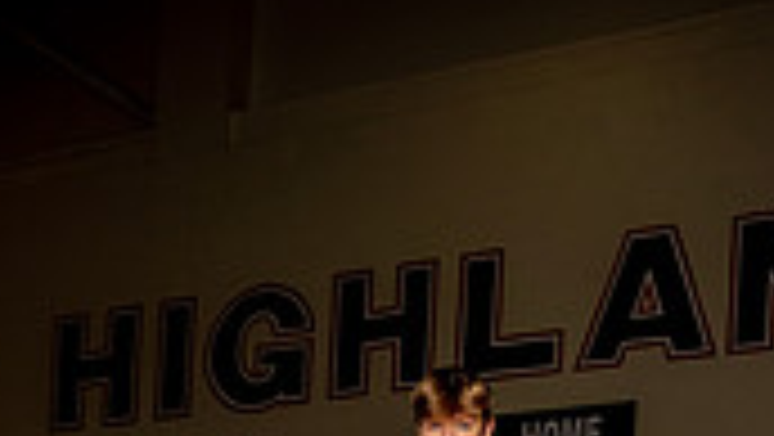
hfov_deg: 25.9
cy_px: 984
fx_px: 1684
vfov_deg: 12.3
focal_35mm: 82
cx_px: 423
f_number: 8
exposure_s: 1/250
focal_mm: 30
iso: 200
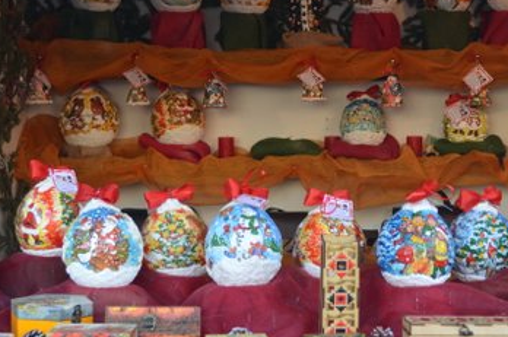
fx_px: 1310
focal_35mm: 93
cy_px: 128
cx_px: 270
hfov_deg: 21.9
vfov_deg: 14.6
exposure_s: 1/60
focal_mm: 36
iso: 400
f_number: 5
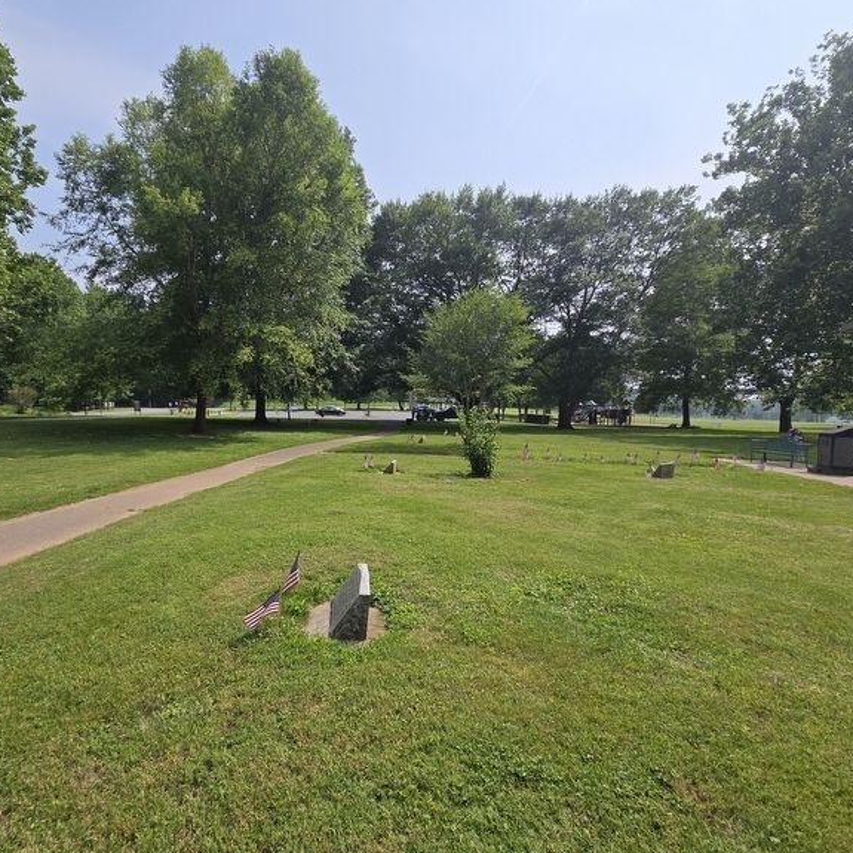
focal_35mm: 16
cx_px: 360
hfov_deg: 86.8
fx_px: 446
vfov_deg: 87.4
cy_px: 438
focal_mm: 2.2
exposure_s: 1/3399
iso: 50
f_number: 2.2
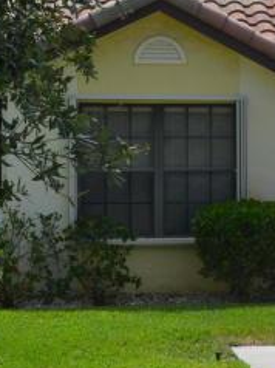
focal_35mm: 131
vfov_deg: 15.0
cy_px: 111
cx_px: 476
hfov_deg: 10.7
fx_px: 1390
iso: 100
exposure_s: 1/250
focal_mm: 24
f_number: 8
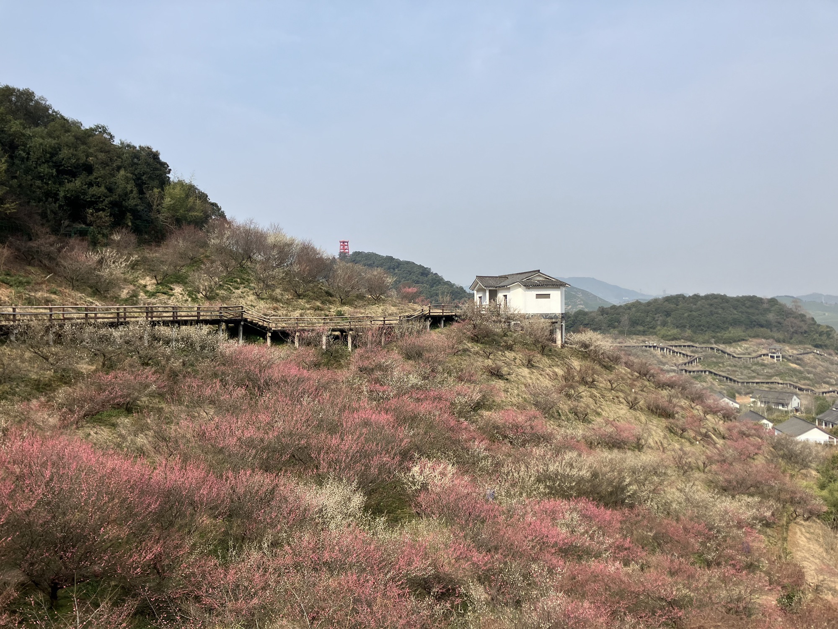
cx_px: 419
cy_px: 314
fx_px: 678
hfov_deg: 63.4
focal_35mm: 28
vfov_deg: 49.7
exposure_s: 1/1799
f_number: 1.8
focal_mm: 3.99
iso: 32
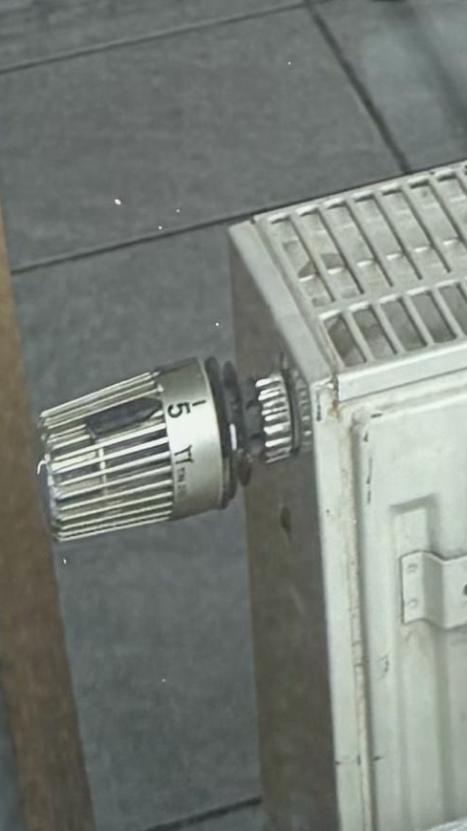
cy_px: -1404
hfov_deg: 5.9
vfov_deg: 9.7
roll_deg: +0.9
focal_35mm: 186
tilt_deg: -4.3
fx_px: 4097
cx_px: 1523
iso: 50
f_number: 1.6
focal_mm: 5.96
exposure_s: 1/1522
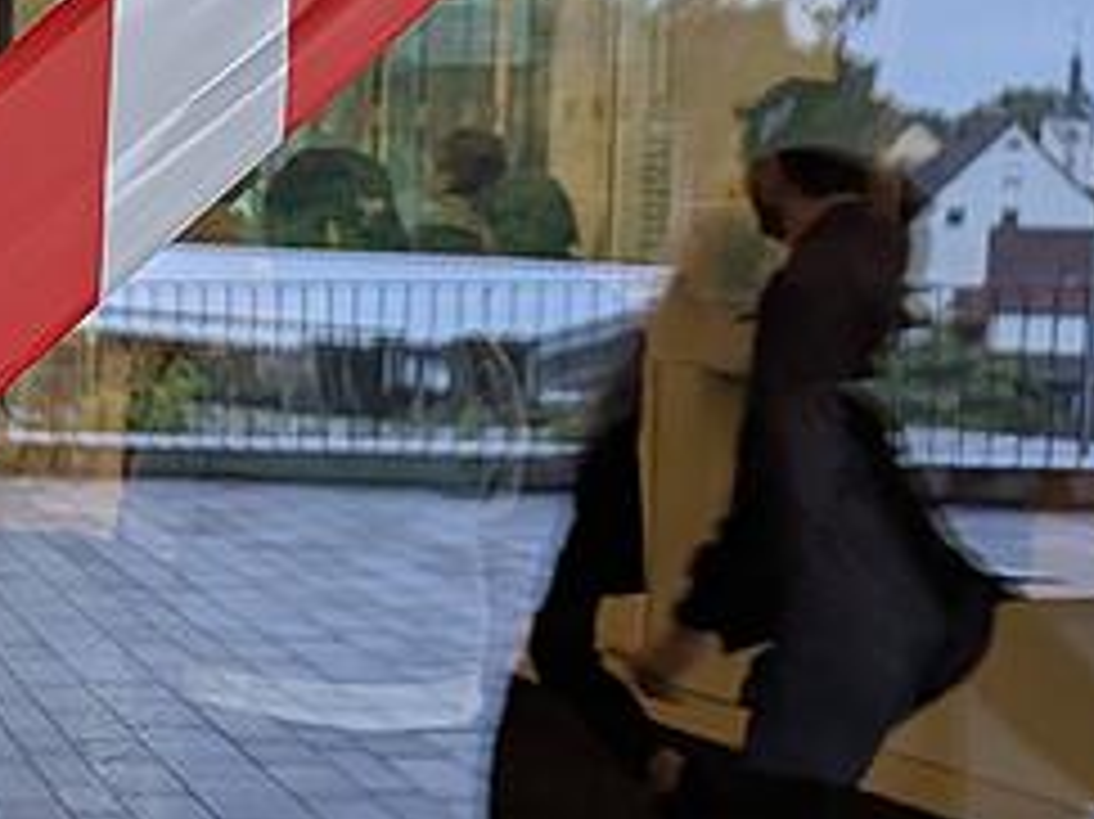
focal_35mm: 79
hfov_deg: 20.4
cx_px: -639
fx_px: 2495
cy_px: 378
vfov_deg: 18.6
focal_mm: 4.53
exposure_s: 1/134
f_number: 1.7
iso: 28
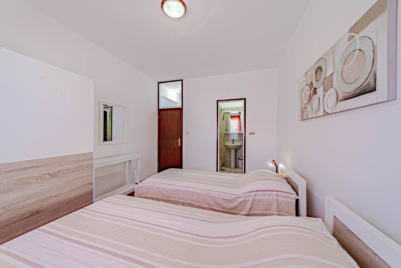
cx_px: 200
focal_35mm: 12
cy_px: 134
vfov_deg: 90.1
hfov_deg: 112.6
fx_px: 134
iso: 400
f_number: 8
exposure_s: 1/125
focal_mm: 12
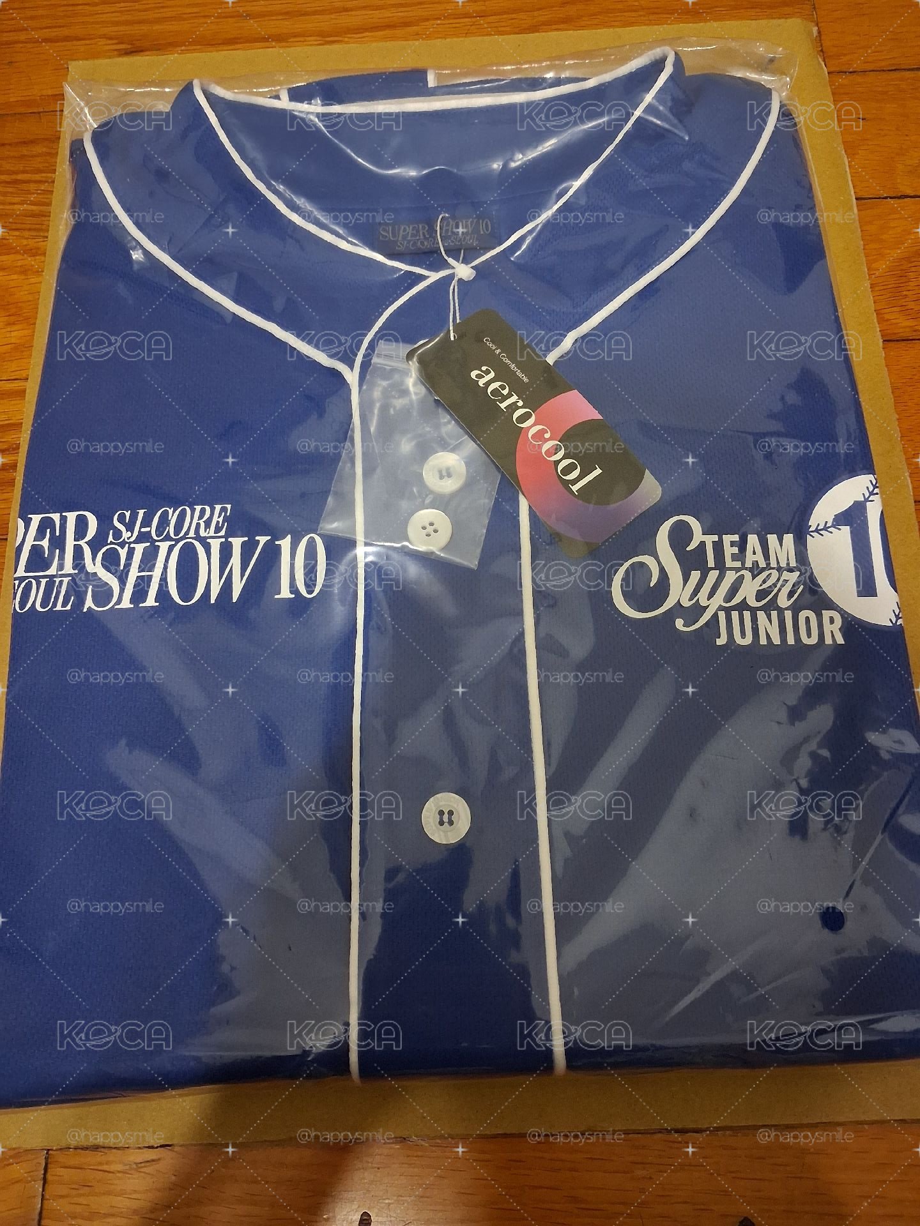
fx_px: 957
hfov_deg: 51.4
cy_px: 613
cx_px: 460
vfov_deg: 65.3
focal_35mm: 27
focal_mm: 4
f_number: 1.8
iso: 500
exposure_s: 1/30
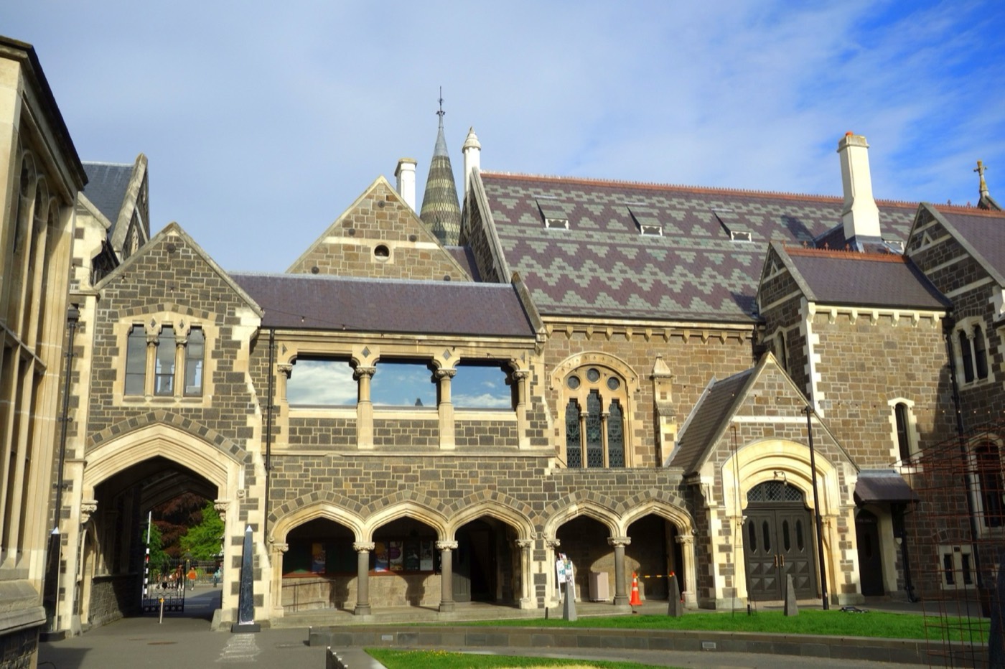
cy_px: 334
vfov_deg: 38.8
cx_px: 502
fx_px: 949
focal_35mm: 34
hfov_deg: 55.8
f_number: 5.6
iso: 125
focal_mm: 12.48
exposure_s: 1/800
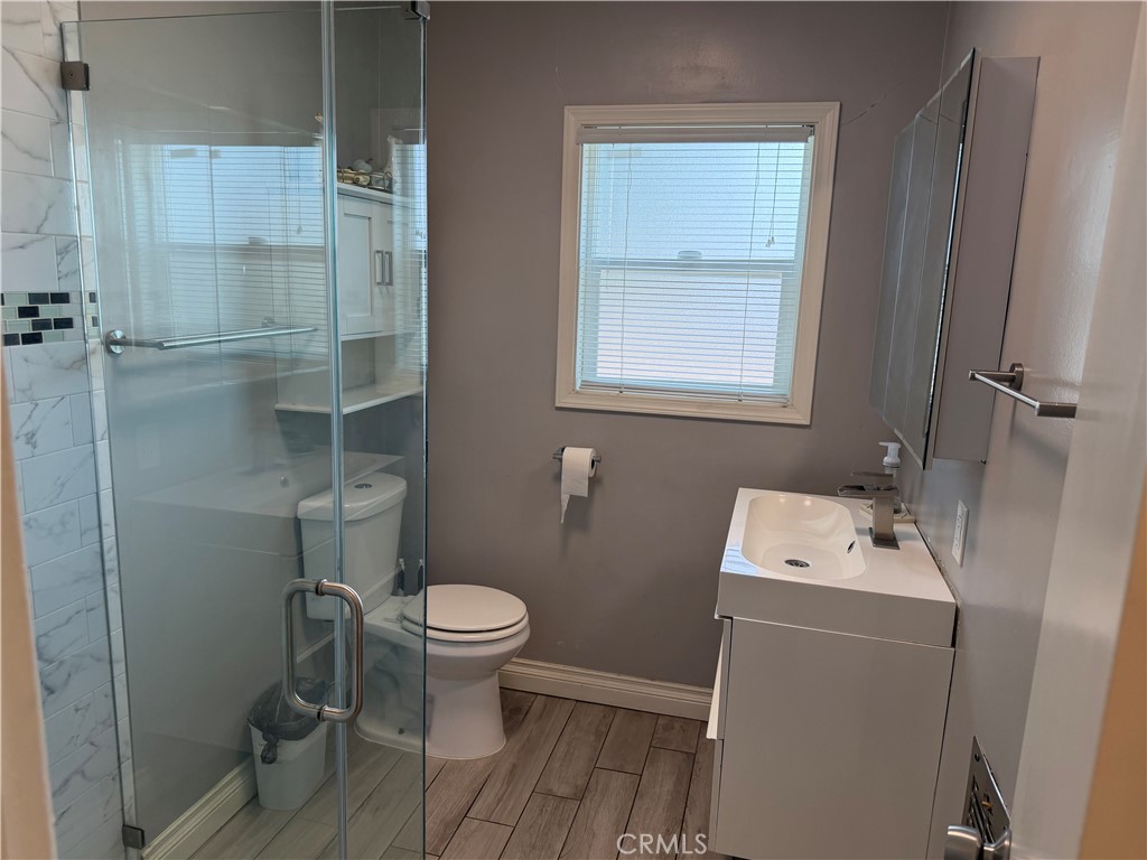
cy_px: 430
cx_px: 574
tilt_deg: -11.4
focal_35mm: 24
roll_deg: -1.6
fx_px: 795
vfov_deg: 56.8
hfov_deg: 71.6
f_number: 1.78
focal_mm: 6.76
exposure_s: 1/190
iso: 100
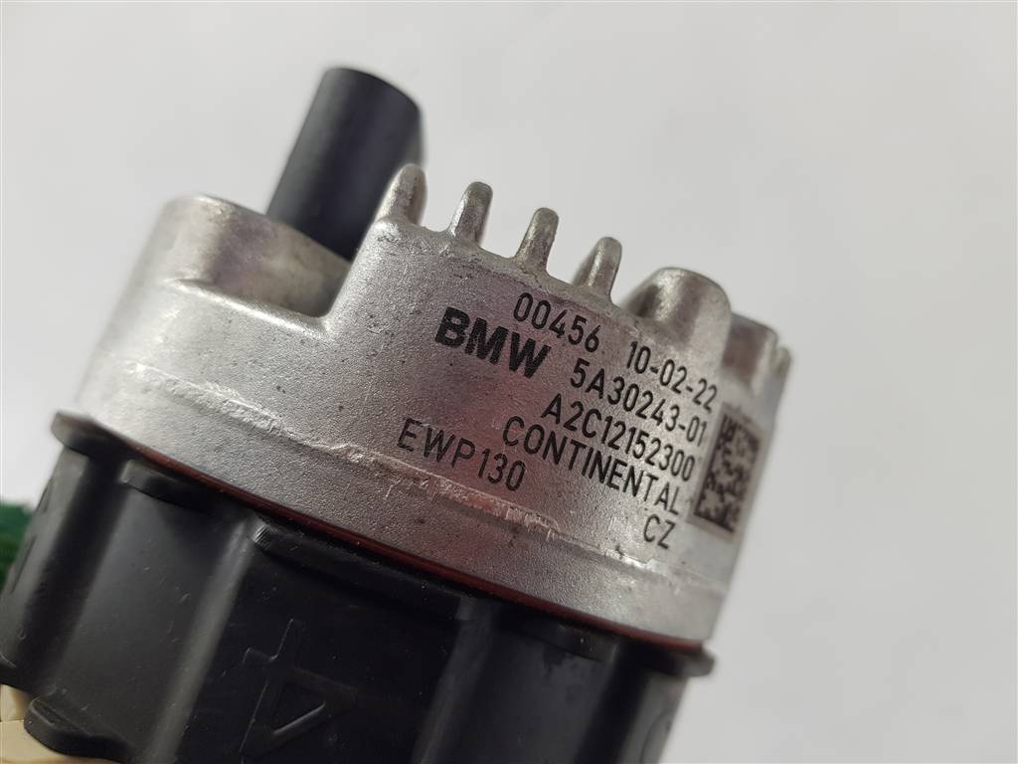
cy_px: 382
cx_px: 509
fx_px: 765
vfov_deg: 53.1
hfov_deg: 67.3
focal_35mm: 26
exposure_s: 1/100
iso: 64
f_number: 1.7
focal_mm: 4.2
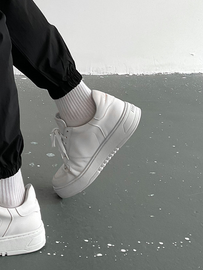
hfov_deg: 19.7
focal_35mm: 70
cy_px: -16
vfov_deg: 26.0
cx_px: -42
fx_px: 548
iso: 64
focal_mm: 3
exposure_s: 1/80
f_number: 1.8
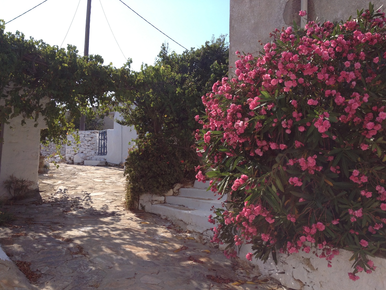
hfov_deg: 51.4
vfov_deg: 39.7
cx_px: 193
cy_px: 149
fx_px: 401
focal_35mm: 36
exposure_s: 1/1842
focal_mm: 4.28
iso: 50
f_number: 2.4
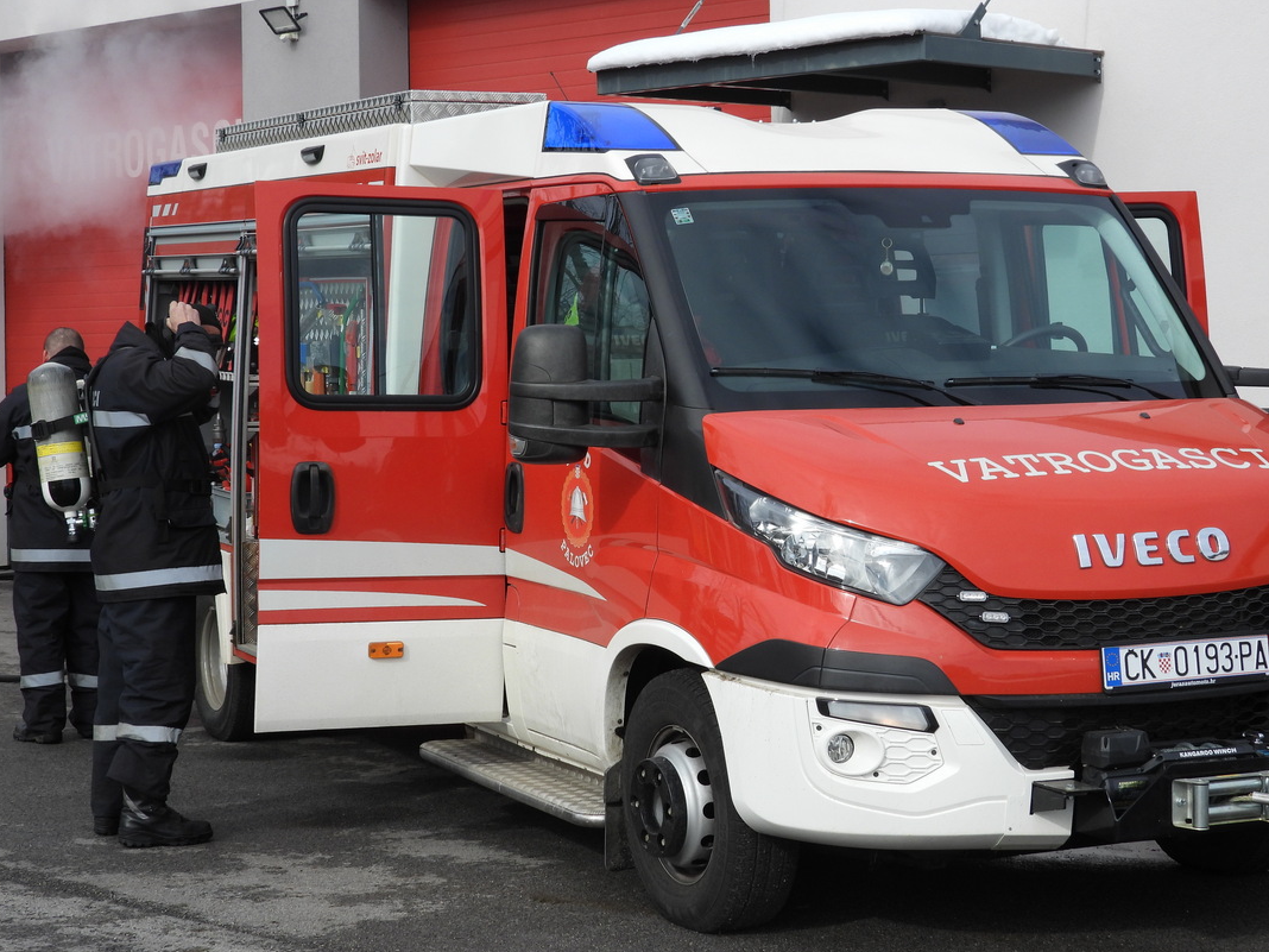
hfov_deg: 26.7
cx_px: 688
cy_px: 484
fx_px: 2676
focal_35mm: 73
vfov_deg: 20.2
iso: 100
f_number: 3.5
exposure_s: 1/1250
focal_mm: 11.7
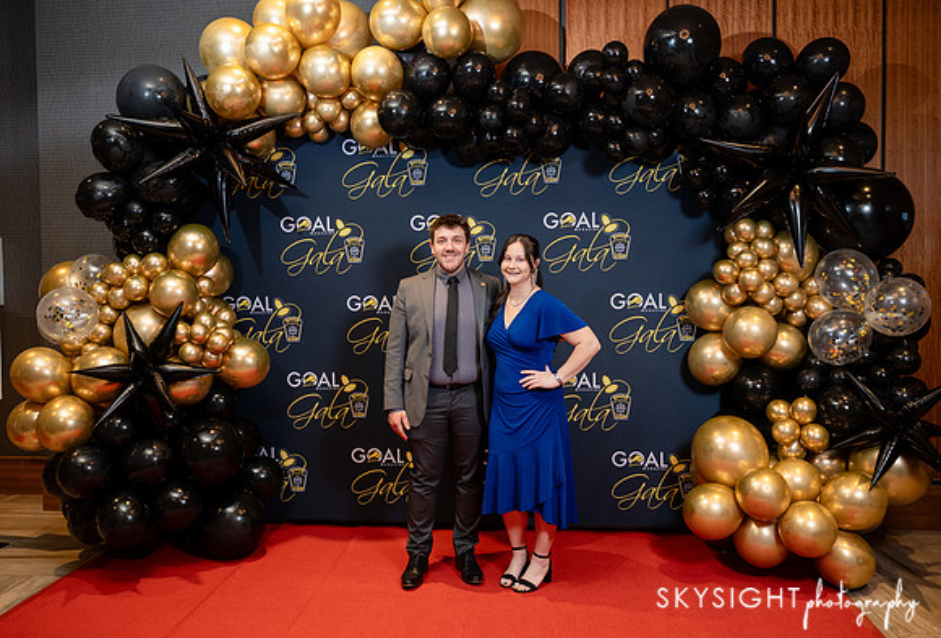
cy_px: 314
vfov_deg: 44.0
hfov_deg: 61.6
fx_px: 790
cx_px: 455
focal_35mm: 30
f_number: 2.8
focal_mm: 28
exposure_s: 1/160
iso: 1000
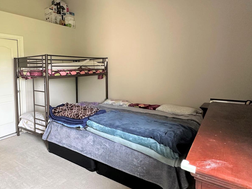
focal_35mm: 24
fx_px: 175
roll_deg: +1.5
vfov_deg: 56.6
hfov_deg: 68.6
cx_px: 75
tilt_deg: -4.2
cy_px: 81
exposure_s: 1/60
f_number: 2.2
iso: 320
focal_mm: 2.22
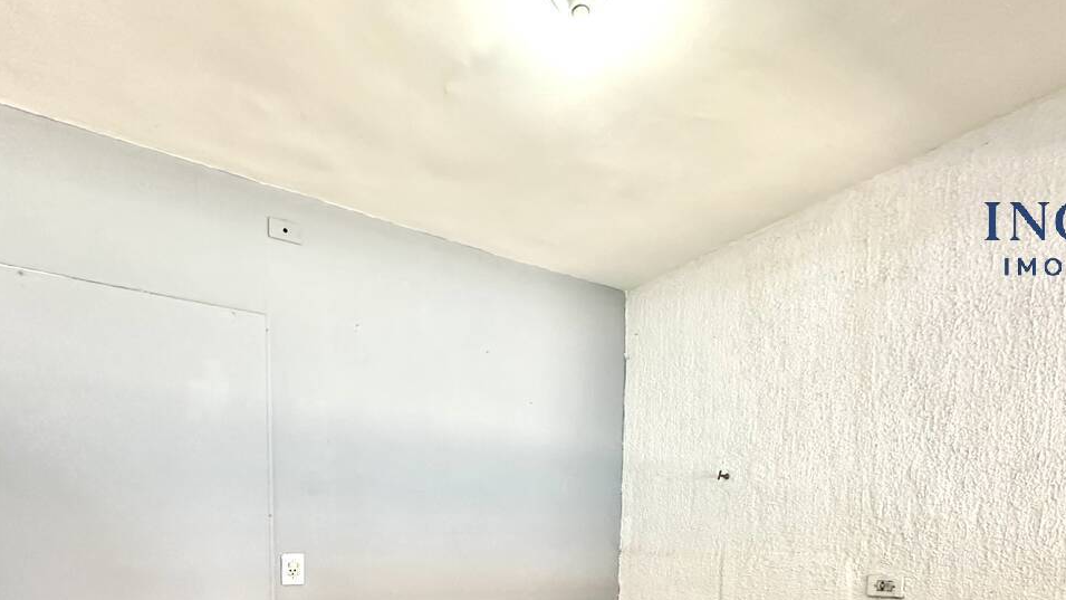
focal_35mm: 23
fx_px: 650
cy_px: 581
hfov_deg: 78.7
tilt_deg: -5.9
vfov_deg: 43.4
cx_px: 515
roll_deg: -0.2
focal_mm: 2.22
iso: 500
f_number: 2.2
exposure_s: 1/60
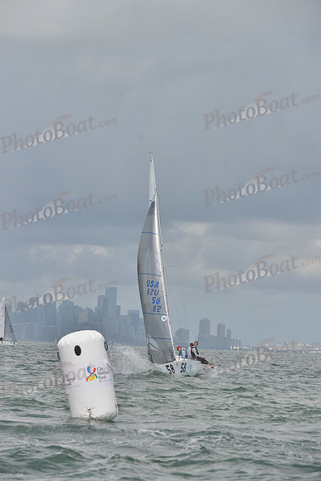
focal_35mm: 200
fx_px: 2673
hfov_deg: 6.9
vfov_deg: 10.3
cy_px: 240
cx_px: 160
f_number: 10
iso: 400
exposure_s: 1/1250
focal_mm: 200
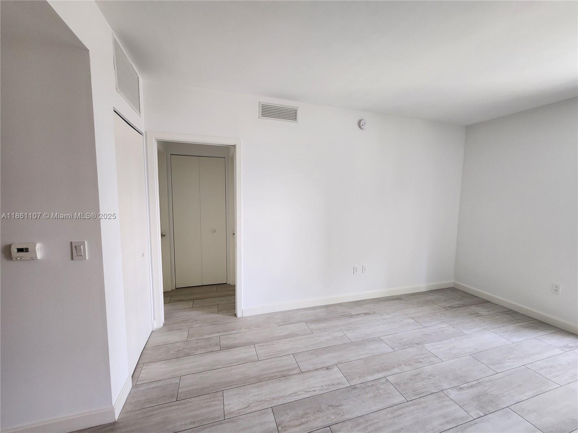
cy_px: 216
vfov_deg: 89.9
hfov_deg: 106.2
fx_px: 217
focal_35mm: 13
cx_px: 289
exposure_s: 1/60
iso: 250
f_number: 2.2
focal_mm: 2.2
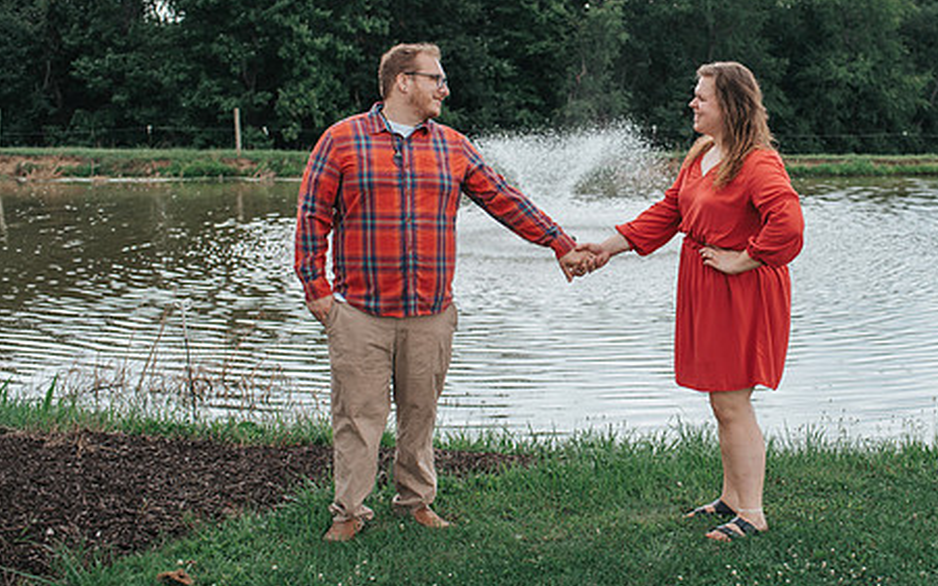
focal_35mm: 54
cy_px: 243
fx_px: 1381
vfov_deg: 24.0
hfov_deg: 36.9
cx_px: 661
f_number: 2.8
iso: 220
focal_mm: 35
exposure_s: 1/250
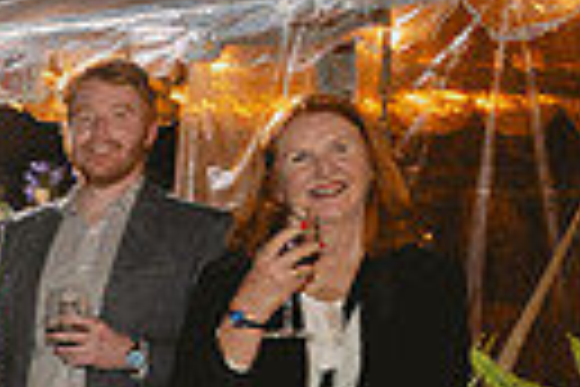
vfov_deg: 11.3
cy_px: 509
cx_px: -583
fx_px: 1901
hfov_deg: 14.4
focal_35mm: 118
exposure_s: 1/100
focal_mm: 24
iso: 2500
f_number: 2.8
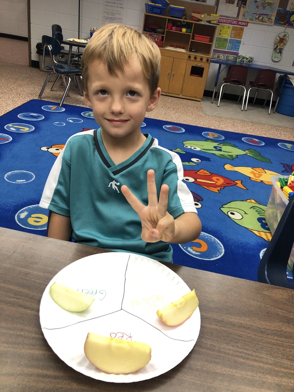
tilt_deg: -27.8
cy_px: 196
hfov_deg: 49.7
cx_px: 147
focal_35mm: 28
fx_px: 317
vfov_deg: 63.4
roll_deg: -8.8
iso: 32
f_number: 1.8
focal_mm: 3.99
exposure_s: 1/40
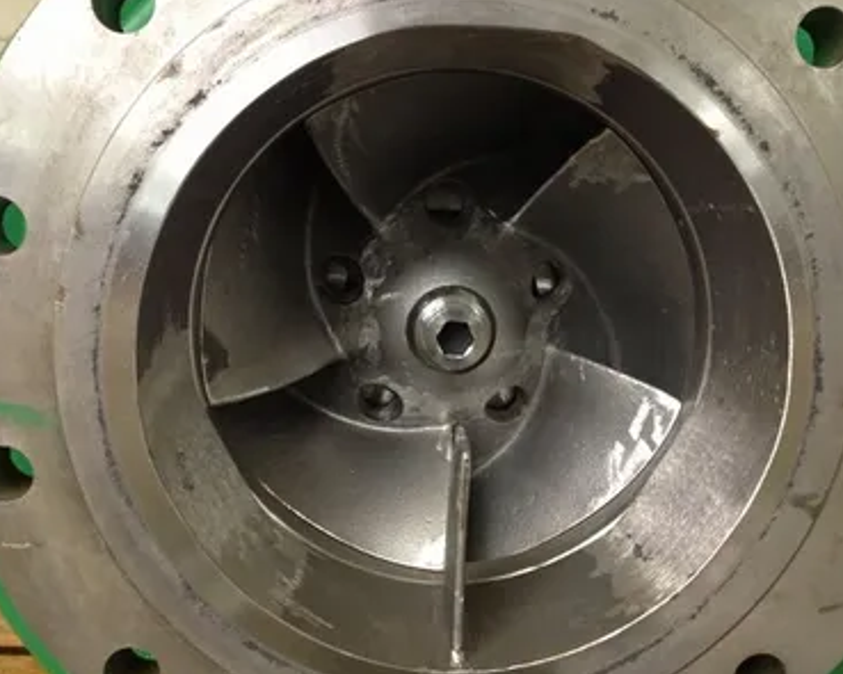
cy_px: 336
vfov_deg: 40.1
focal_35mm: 37
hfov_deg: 49.1
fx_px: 923
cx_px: 441
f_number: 2.4
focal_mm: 4.28
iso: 250
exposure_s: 1/20
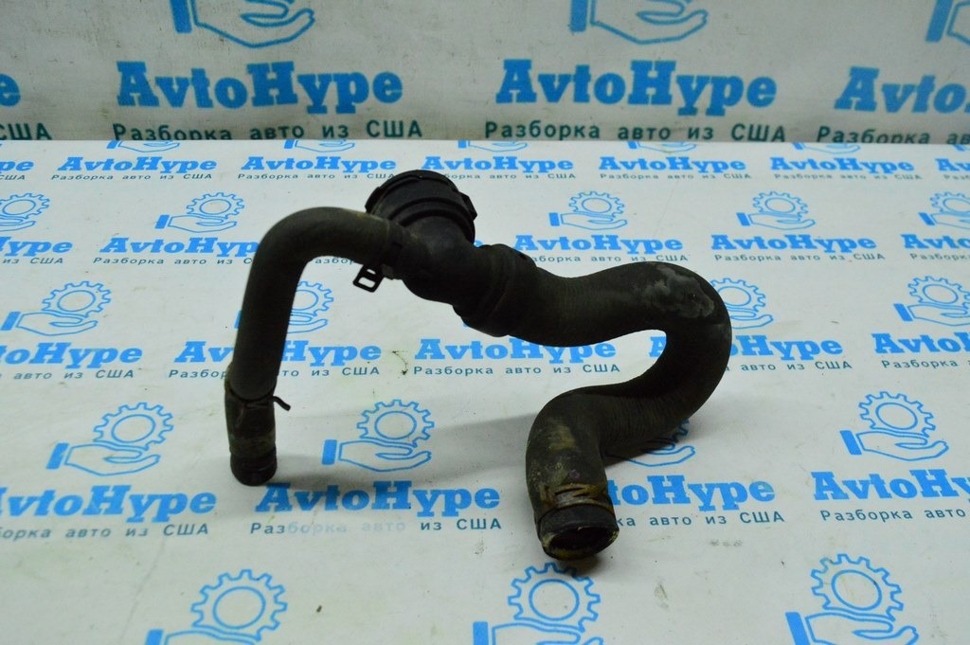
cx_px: 485
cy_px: 322
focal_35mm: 36
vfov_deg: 36.8
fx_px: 969
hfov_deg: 53.2
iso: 6400
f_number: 6.3
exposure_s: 1/640
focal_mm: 24
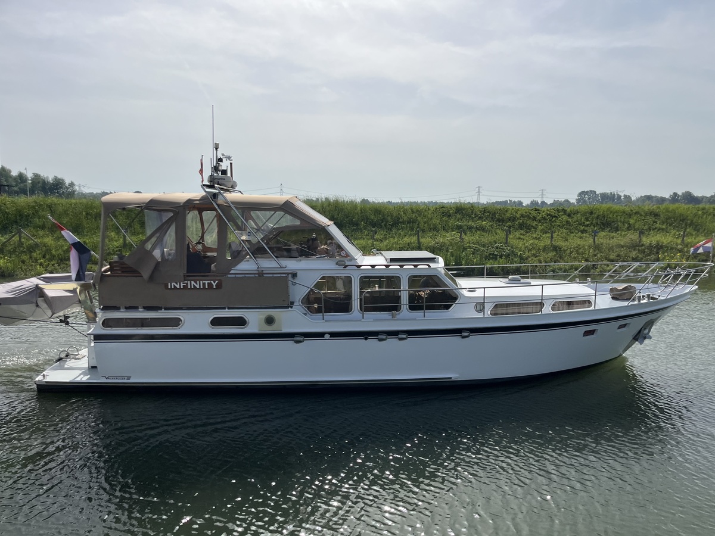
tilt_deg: -6.8
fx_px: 537
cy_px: 268
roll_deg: -0.1
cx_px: 358
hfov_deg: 67.3
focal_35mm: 26
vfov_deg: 53.1
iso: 50
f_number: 1.6
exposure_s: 1/8403
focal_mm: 5.1
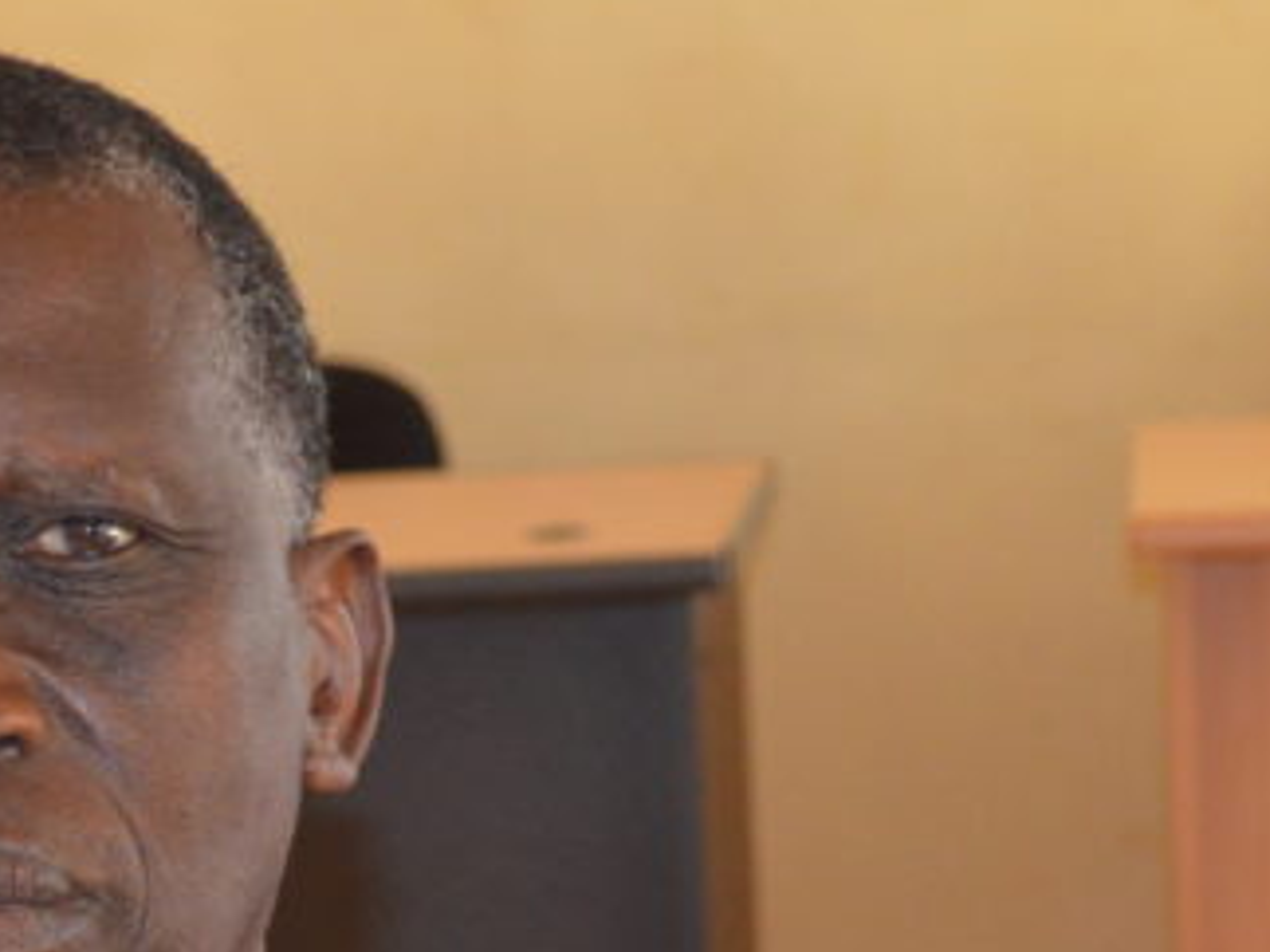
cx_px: 149
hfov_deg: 10.8
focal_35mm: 183
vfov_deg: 8.0
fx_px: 6711
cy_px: 1166
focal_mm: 40
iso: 1800
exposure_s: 1/60
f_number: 5.3
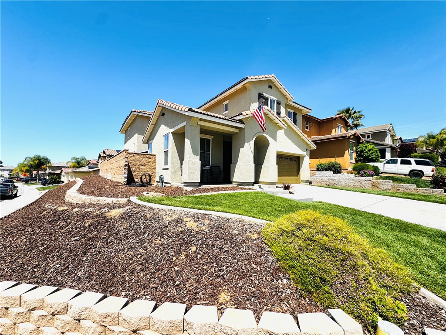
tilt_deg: +1.9
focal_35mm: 14
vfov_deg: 85.7
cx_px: 223
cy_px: 168
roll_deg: -1.4
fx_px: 180
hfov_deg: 102.1
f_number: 2.2
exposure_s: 1/2028
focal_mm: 2.22
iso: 50
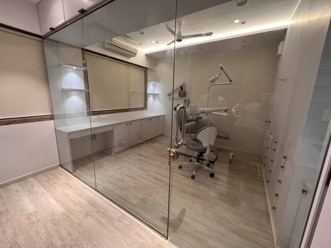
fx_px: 124
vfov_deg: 89.9
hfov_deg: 106.2
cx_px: 166
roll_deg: -1.3
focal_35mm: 13
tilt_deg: -11.3
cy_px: 124
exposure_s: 1/50
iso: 160
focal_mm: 1.57
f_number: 1.8
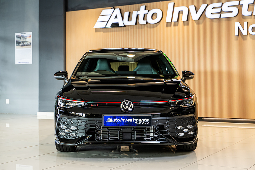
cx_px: 128
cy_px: 85
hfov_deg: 34.5
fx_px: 411
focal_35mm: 58
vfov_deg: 23.4
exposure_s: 1/125
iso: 640
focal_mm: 58
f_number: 4
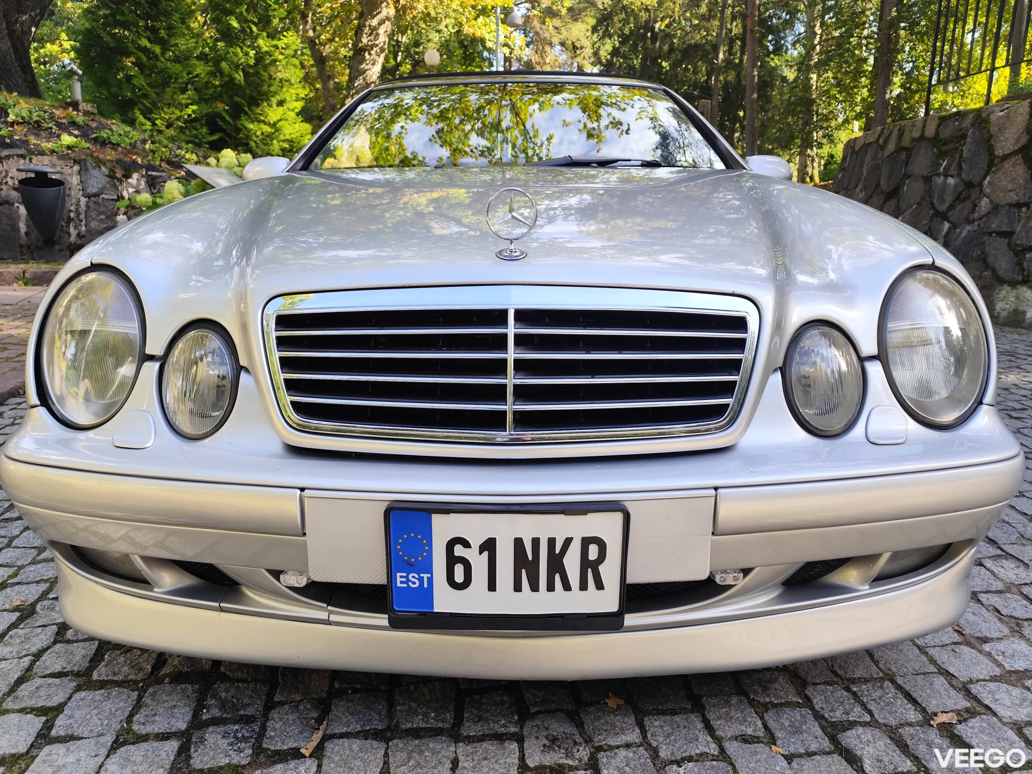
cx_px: 516
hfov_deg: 73.9
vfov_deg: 58.9
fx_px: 686
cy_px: 387
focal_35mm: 23
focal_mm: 6.19
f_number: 1.65
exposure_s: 1/134
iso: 50
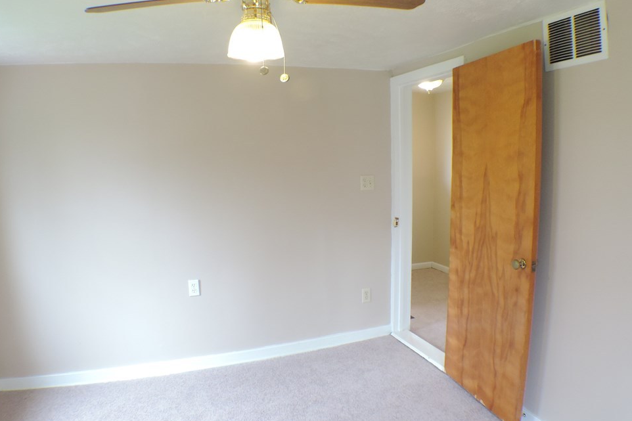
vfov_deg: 42.3
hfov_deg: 60.3
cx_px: 307
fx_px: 544
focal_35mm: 31
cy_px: 198
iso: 400
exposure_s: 1/30
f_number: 3.1
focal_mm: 4.9
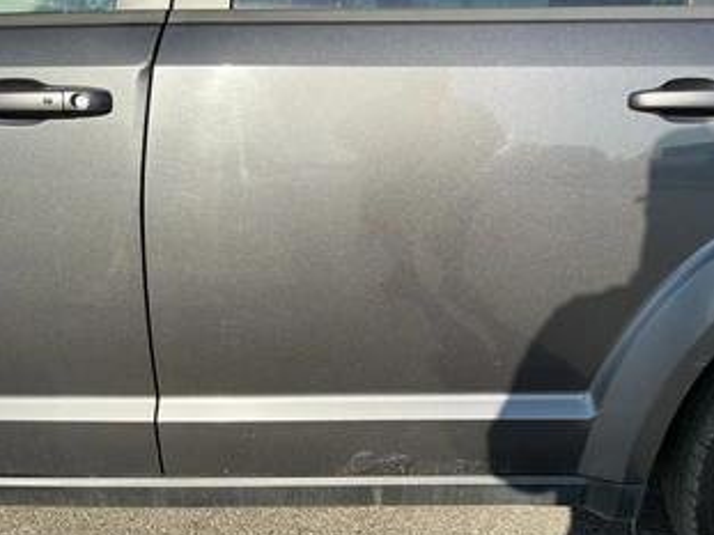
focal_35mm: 36
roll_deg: -2.5
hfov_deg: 50.7
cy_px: 248
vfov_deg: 39.6
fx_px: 742
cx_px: 457
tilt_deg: -13.6
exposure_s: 1/1015
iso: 25
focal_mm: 3
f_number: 1.8
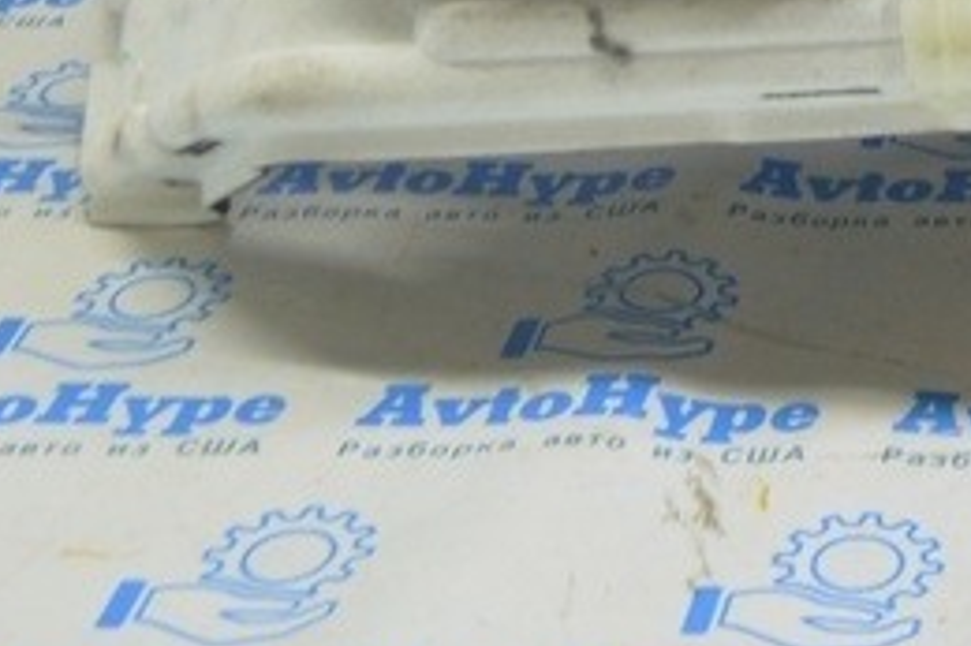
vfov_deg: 9.5
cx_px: 1576
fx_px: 3665
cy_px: -547
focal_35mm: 136
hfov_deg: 13.9
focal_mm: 23
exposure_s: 1/20
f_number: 5.6
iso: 400
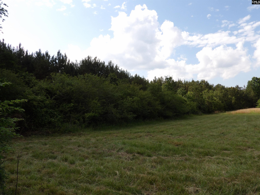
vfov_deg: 49.7
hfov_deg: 63.4
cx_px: 130
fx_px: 210
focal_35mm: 28
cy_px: 98
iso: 100
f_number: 3.4
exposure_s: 1/850
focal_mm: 5
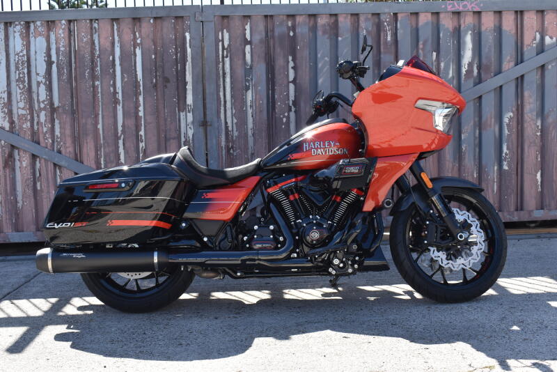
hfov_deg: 42.3
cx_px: 278
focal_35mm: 46
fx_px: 720
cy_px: 186
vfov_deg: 29.0
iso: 180
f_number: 8
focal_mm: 31
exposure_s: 1/250
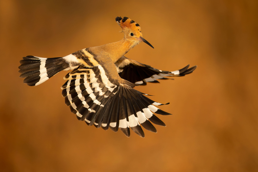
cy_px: 86
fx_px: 4300
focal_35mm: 600
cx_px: 129
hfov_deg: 3.4
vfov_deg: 2.3
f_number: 6.3
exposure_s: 1/6400
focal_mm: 600
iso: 1600
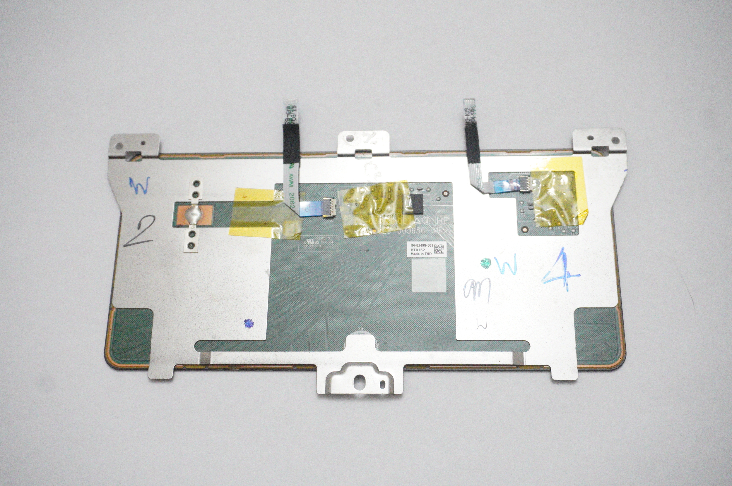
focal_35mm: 42
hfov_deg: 46.4
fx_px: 853
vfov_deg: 31.8
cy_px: 243
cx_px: 366
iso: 12800
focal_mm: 28
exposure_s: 1/200
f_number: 5.6
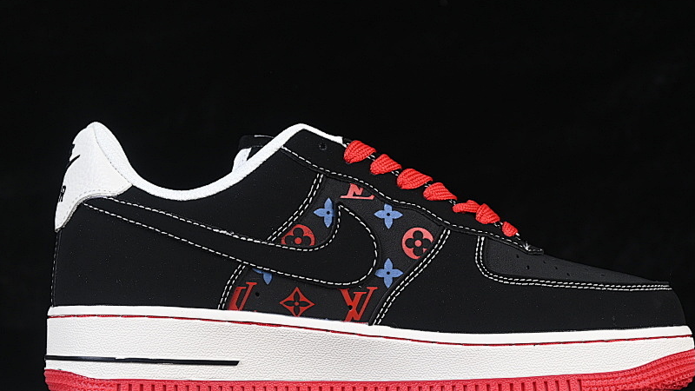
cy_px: 209
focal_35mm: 106
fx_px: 1953
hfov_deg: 20.2
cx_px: 365
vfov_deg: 11.4
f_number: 6.3
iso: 160
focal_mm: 50
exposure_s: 1/60
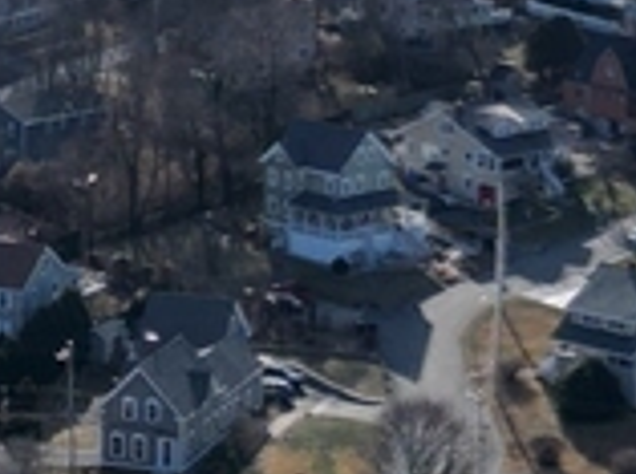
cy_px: -429
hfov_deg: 12.6
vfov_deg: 8.9
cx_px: 130
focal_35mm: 157
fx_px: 2878
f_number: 1.7
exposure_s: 1/8000
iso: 110
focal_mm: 6.72
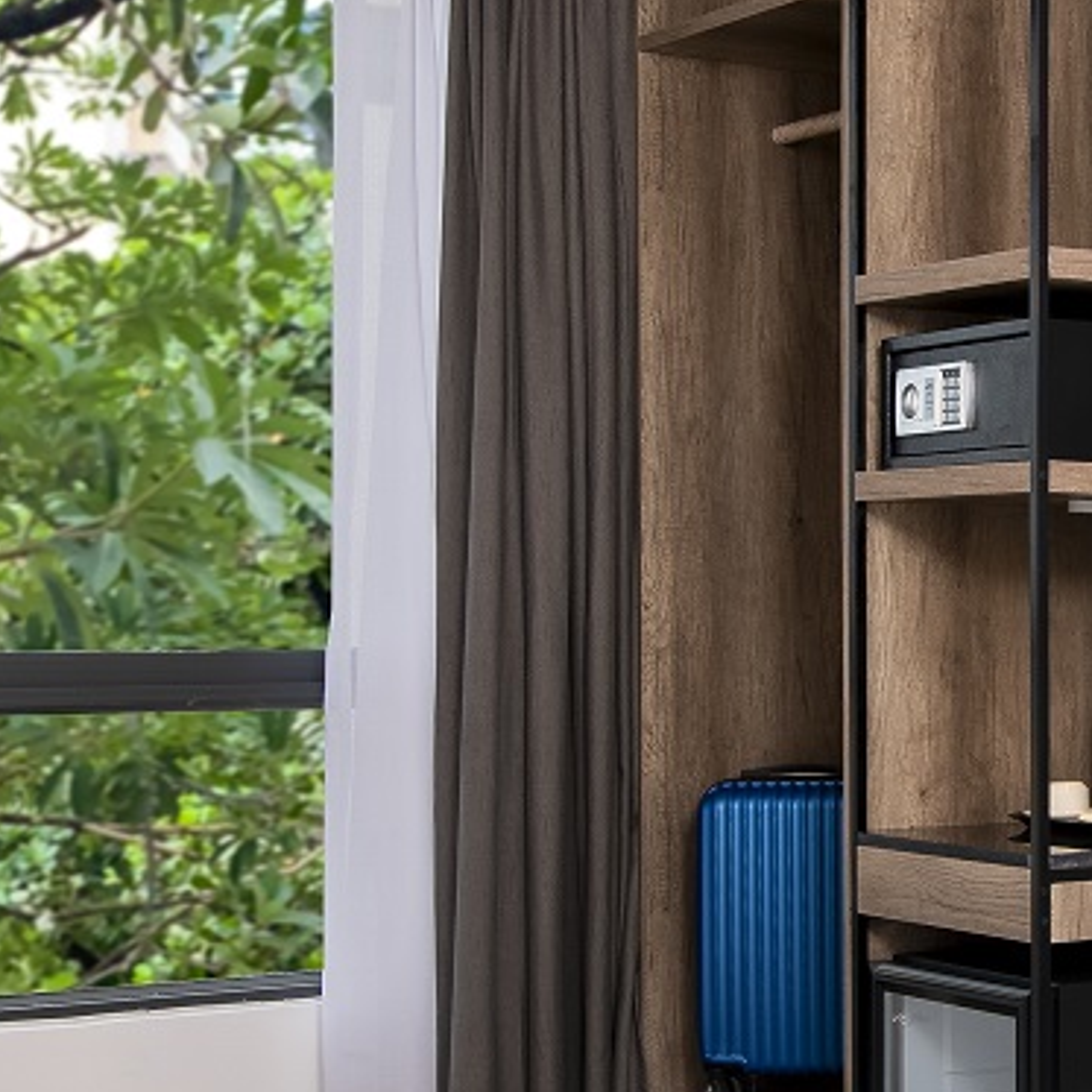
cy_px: 667
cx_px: 1127
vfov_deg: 23.6
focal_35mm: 73
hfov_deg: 22.6
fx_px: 2605
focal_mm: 16
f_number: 8
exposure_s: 1/30
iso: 100
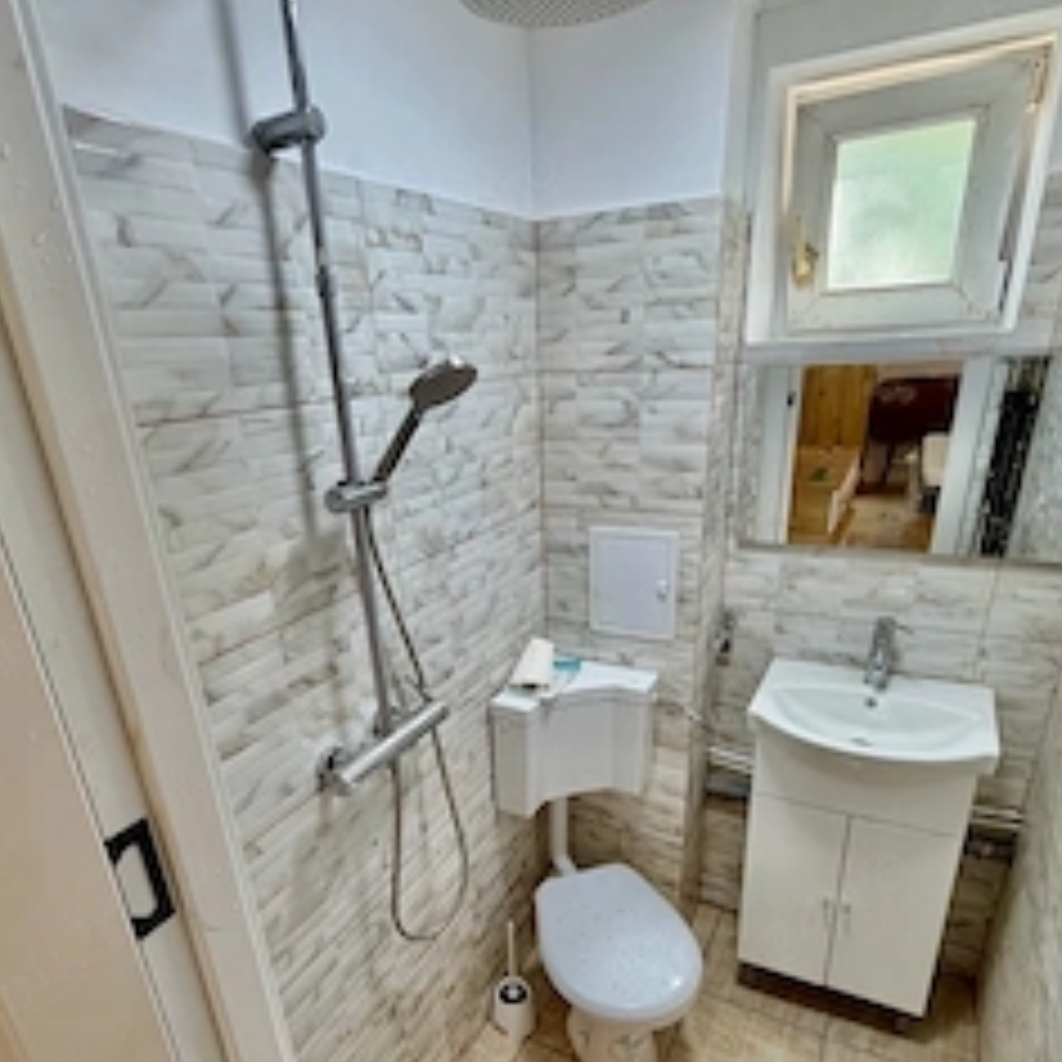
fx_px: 729
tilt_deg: -20.0
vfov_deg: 71.0
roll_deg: +3.6
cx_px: 504
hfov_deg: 72.1
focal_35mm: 21
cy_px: 662
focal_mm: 2.22
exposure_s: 1/100
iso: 125
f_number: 2.2
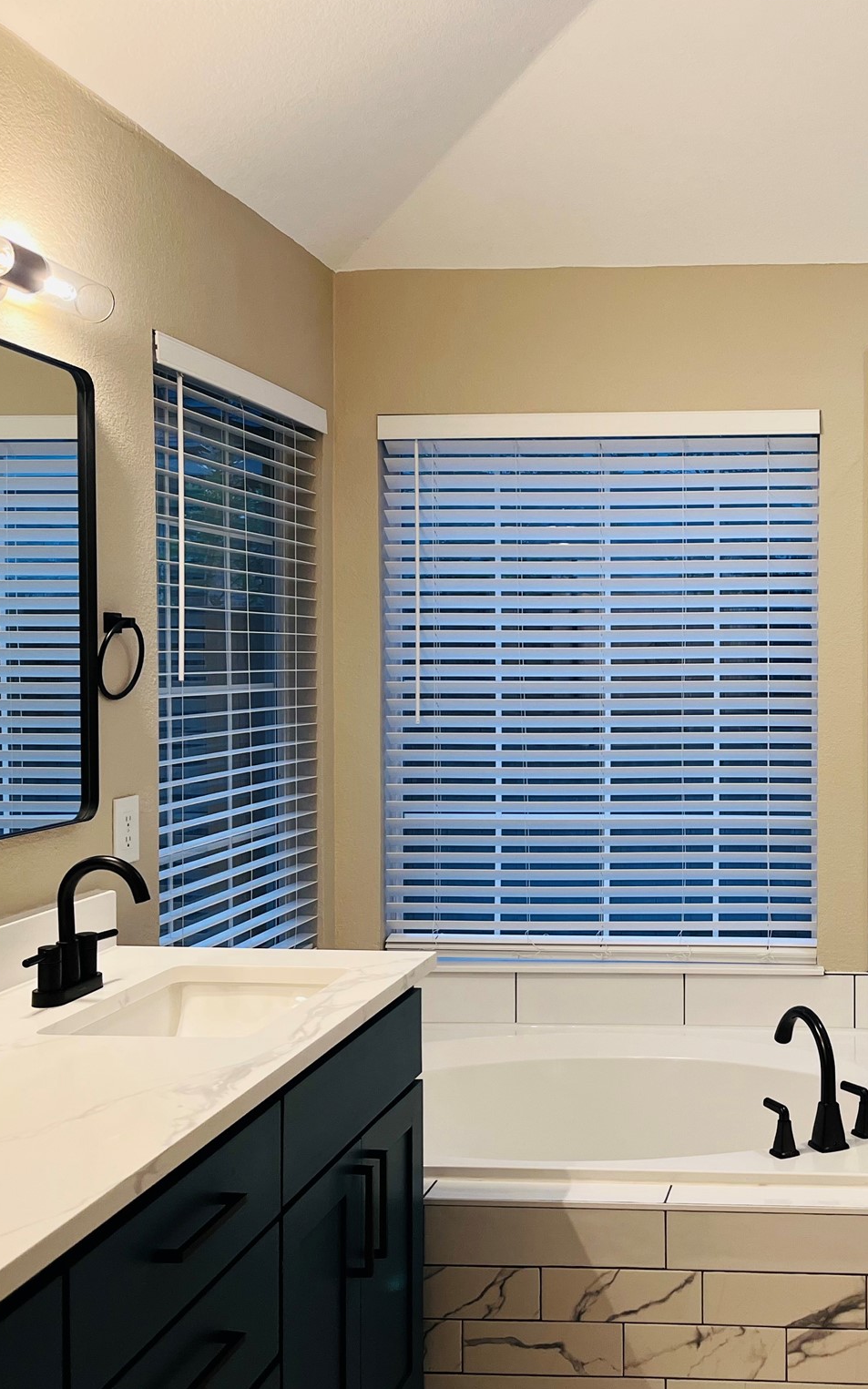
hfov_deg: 32.8
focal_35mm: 37
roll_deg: +0.2
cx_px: 775
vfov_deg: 52.8
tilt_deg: -0.4
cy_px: 693
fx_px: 1401
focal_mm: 5.1
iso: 125
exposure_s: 1/120
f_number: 1.6
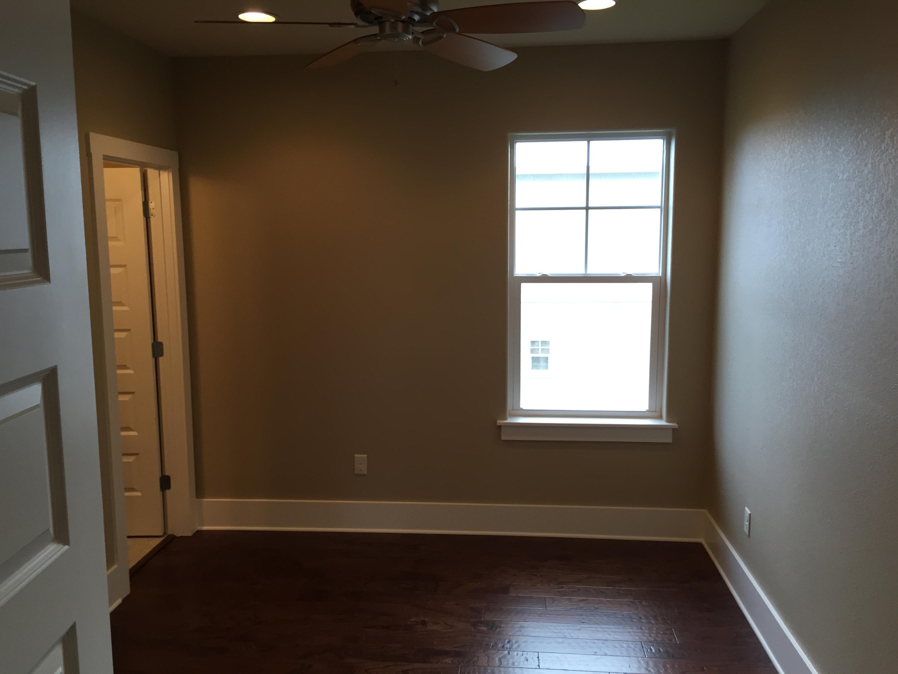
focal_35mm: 29
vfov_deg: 48.2
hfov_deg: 61.7
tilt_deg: -8.9
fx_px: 752
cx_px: 449
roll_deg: +1.2
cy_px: 337
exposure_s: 1/30
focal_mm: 4.15
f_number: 2.2
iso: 32
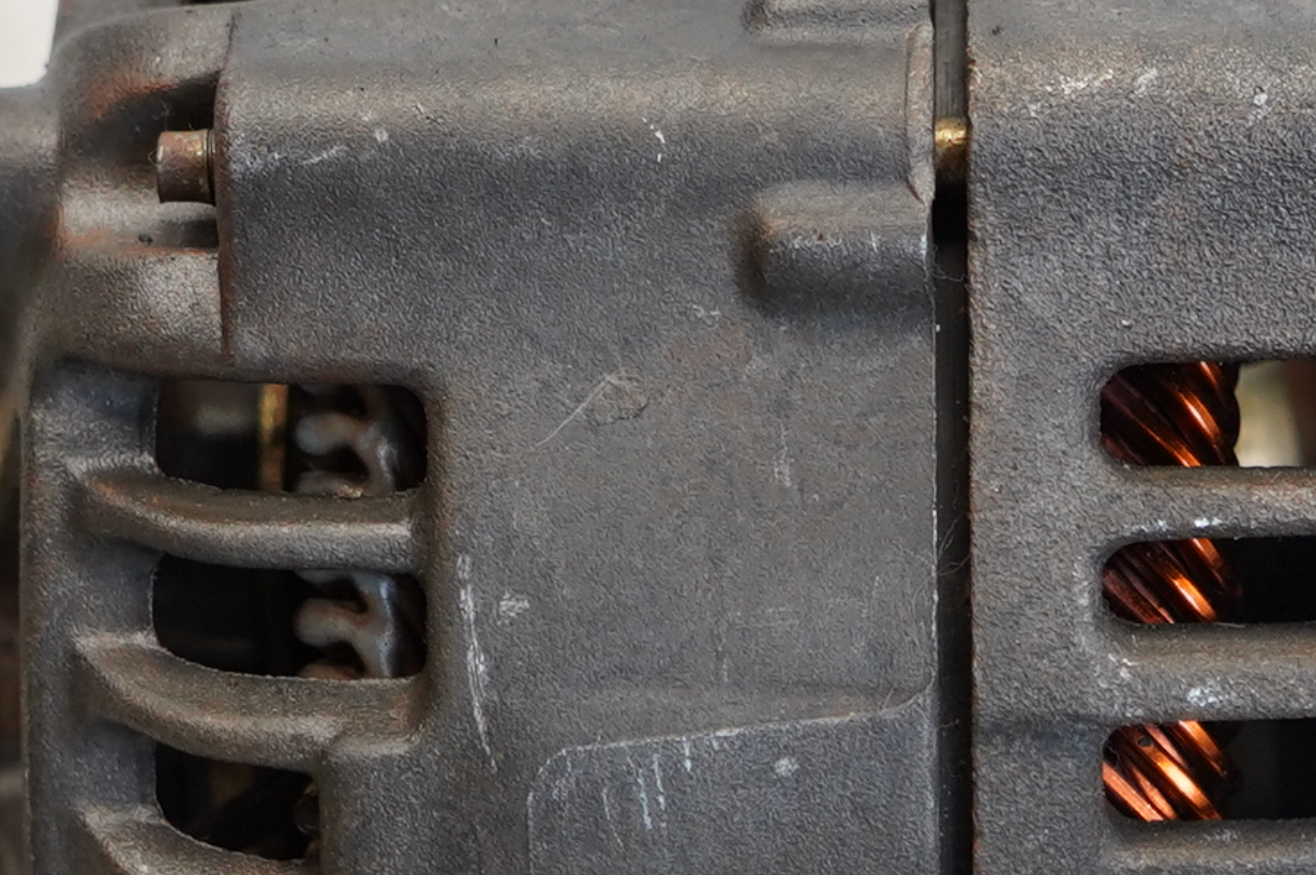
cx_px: 1045
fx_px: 5991
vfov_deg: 8.3
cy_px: 821
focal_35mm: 164
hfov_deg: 12.5
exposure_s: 1/160
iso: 640
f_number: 4
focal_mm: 33
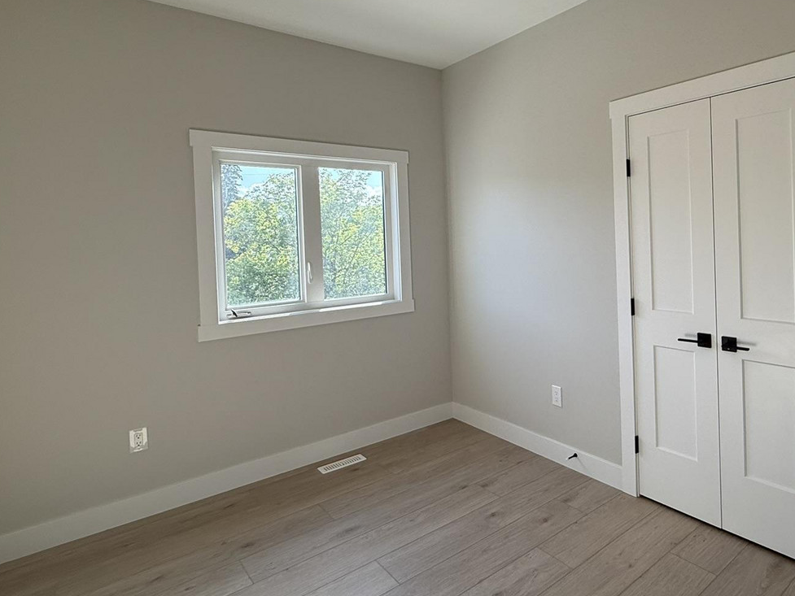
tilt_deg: -0.2
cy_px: 245
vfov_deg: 60.7
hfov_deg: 74.1
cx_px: 528
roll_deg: +2.4
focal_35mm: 22
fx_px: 505
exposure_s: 1/264
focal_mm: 2.22
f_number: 2.2
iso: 64
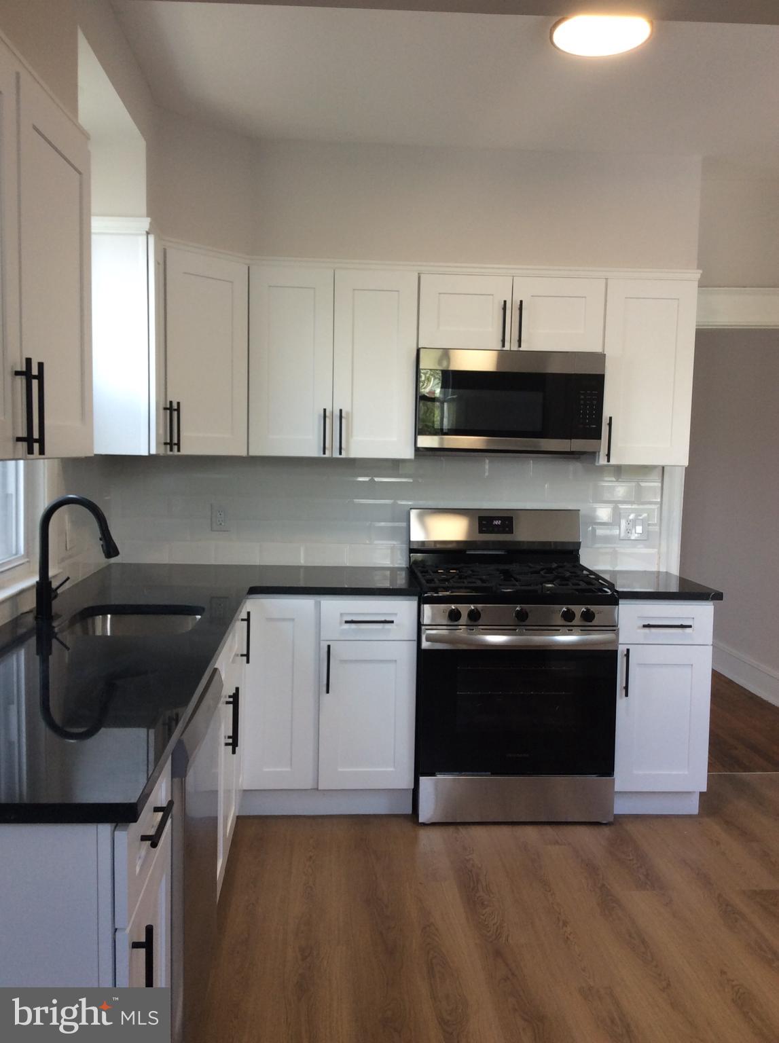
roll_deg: +0.0
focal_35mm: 32
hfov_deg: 44.0
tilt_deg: -2.7
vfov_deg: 56.9
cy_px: 522
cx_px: 390
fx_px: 963
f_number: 2.4
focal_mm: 3.3
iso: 32
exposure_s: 1/30
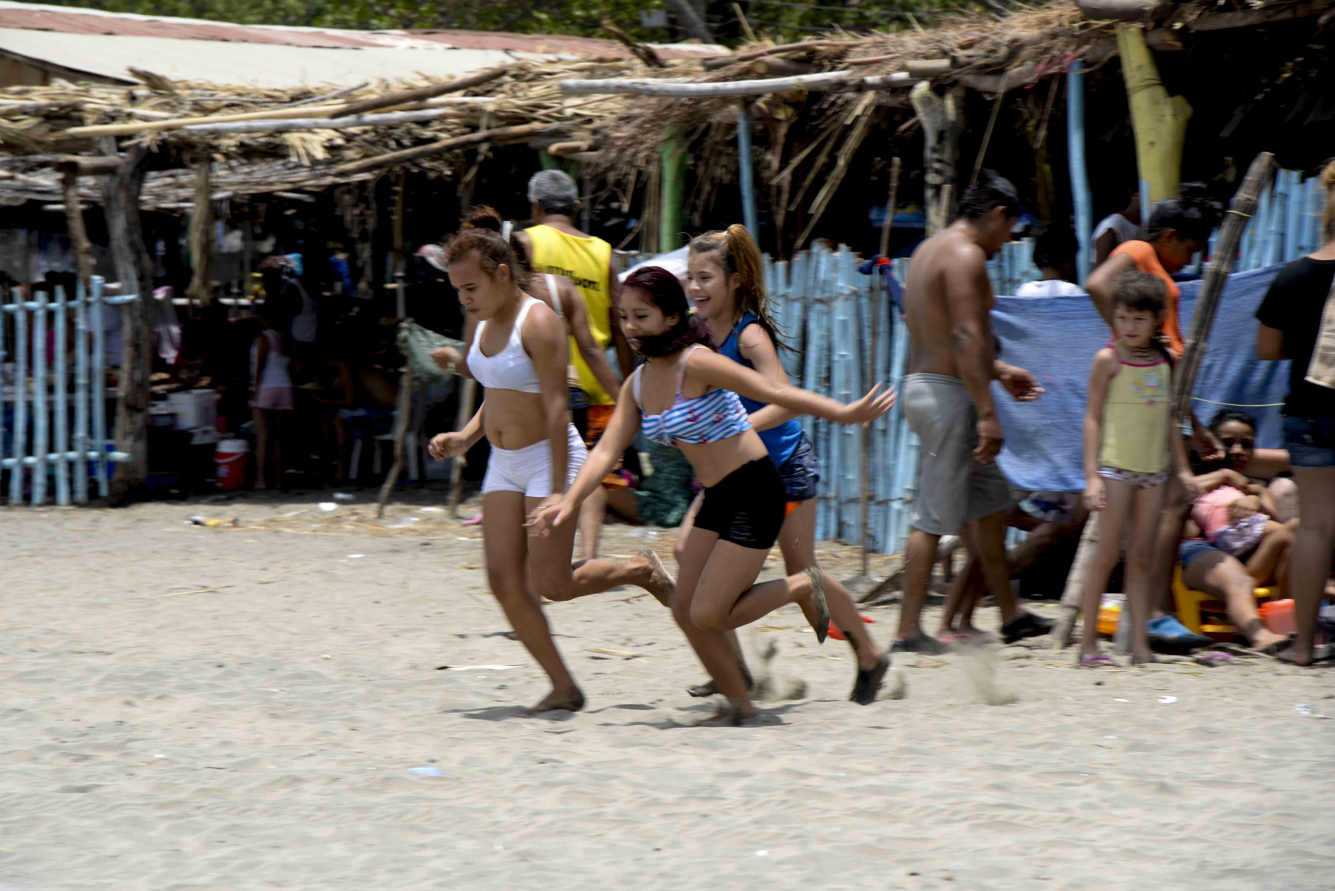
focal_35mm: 200
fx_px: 7419
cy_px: 446
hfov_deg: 10.3
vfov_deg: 6.9
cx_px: 668
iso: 200
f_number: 11
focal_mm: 200
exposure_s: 1/200
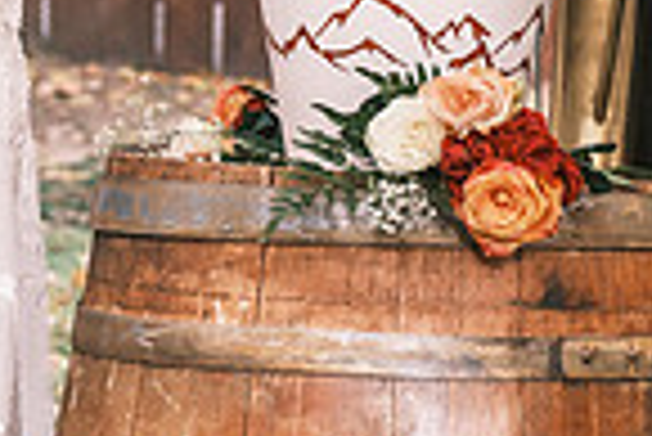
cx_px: 423
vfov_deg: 4.6
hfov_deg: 6.9
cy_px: 43
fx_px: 5439
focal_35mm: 300
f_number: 3.2
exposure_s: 1/500
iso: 400
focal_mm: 50
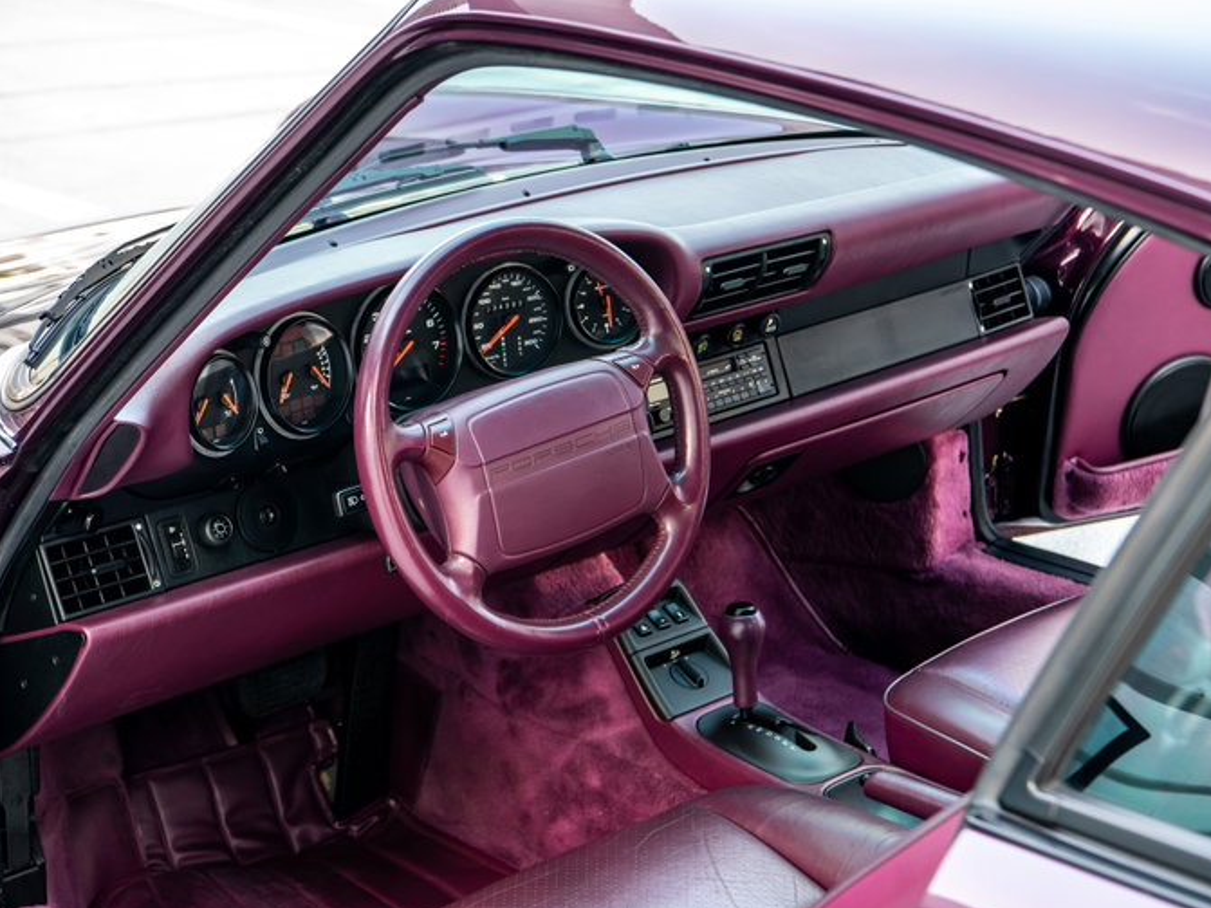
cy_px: 455
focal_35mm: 77
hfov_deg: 25.3
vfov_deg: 19.1
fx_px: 2693
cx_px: 592
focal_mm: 70
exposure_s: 1/20
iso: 640
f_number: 7.1
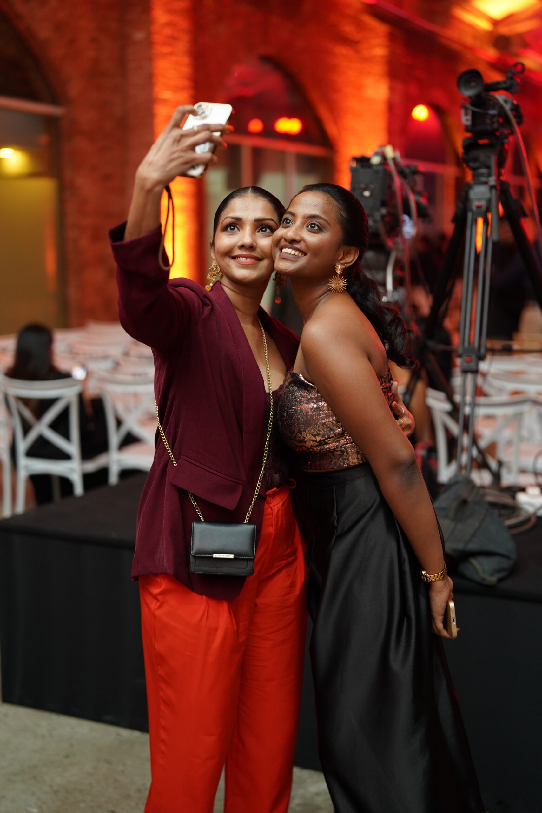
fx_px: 1128
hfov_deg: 27.0
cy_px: 406
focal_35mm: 50
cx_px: 271
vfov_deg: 39.6
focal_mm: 50
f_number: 1.8
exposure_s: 1/160
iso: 1250
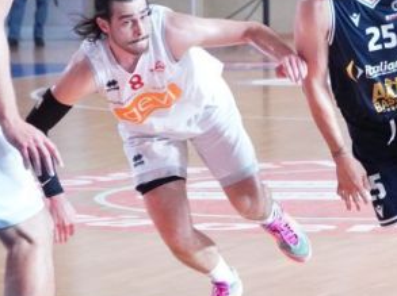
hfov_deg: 6.8
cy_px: 87
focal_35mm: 292
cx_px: 317
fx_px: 3345
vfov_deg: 5.1
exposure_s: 1/400
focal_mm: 74
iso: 5000
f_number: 4
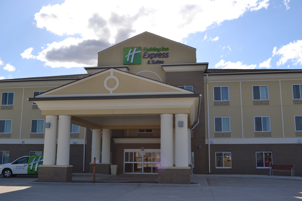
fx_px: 302
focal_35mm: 36
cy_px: 100
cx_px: 151
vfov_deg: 36.9
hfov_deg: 53.1
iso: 100
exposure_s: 1/200
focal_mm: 24
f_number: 11
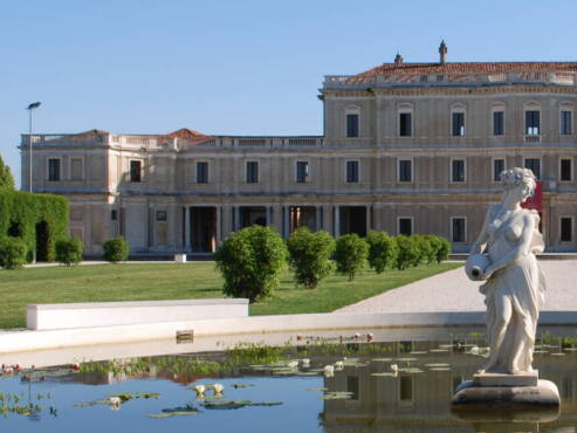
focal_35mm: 72
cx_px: 542
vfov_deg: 20.4
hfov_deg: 26.0
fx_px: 1200
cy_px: 212
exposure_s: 1/250
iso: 180
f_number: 10
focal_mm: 24
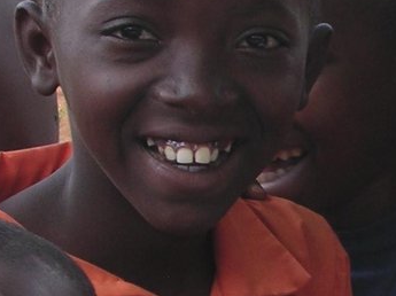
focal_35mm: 214
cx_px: 557
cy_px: 295
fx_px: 2446
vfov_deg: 6.9
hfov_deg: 9.1
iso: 100
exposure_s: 1/140
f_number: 3.7
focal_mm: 10.9
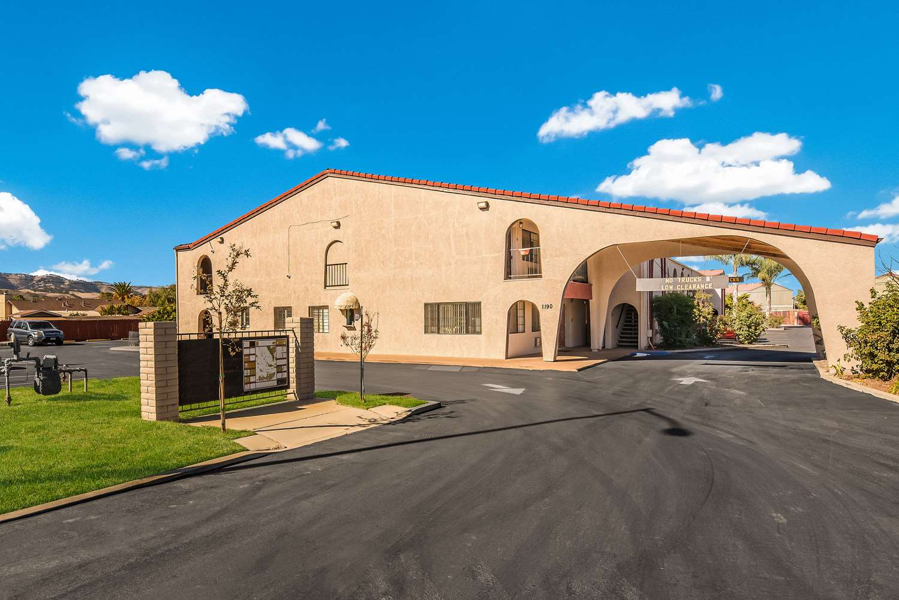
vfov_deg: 81.3
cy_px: 300
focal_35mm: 14
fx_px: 350
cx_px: 450
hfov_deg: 104.2
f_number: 8
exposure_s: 1/250
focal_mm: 14
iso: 400
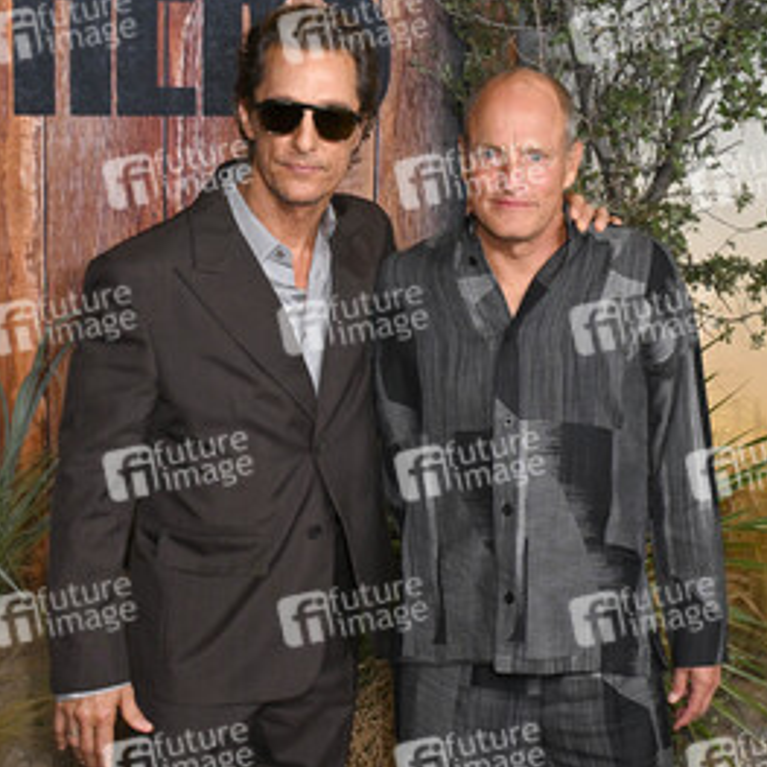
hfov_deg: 33.4
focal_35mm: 51
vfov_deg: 33.4
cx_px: 392
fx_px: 1278
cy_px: 394
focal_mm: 35
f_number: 7.1
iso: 1000
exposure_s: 1/250
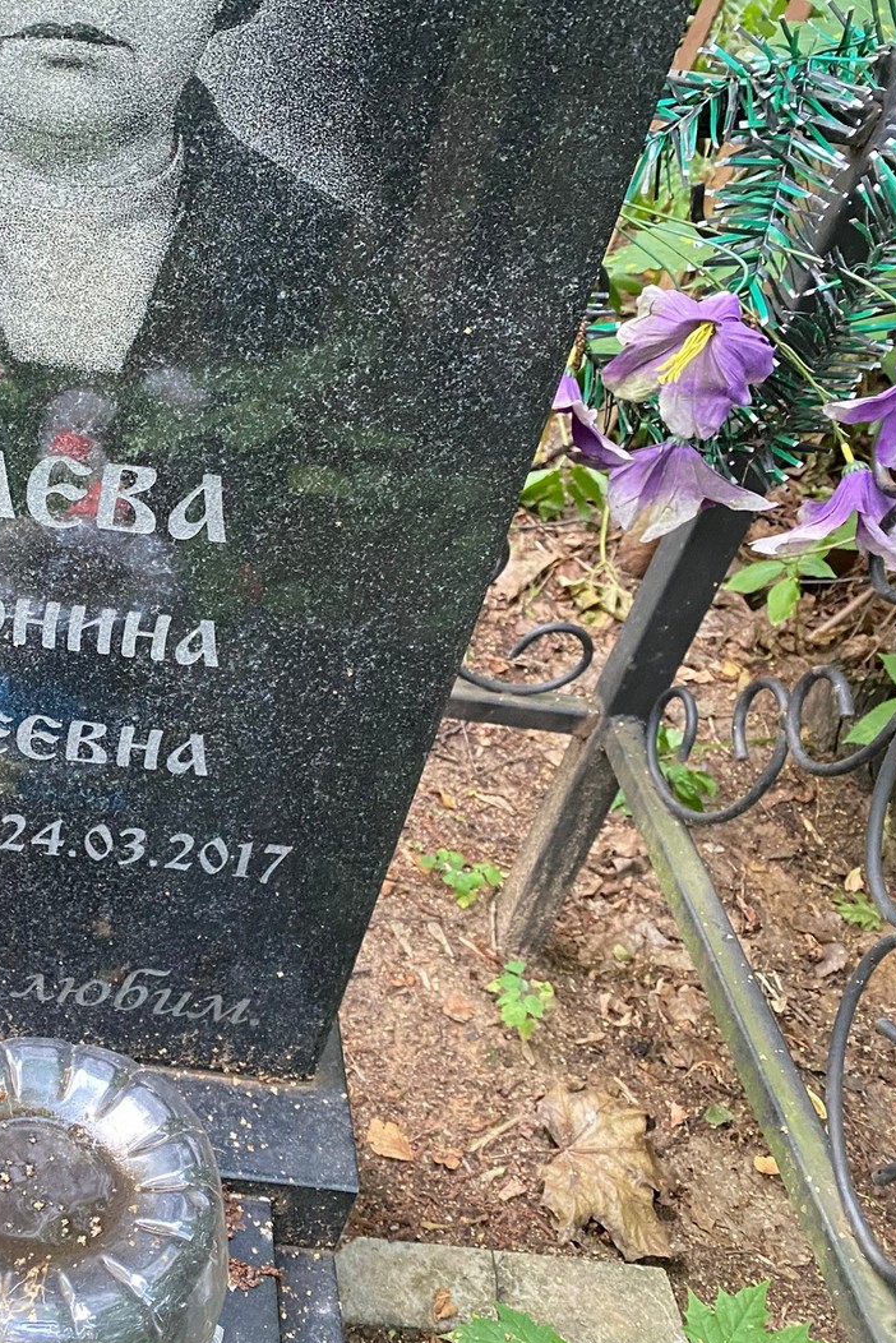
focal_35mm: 37
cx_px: 34
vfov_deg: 51.9
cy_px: 688
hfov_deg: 33.4
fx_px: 1380
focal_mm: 4.25
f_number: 1.8
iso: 320
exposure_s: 1/60
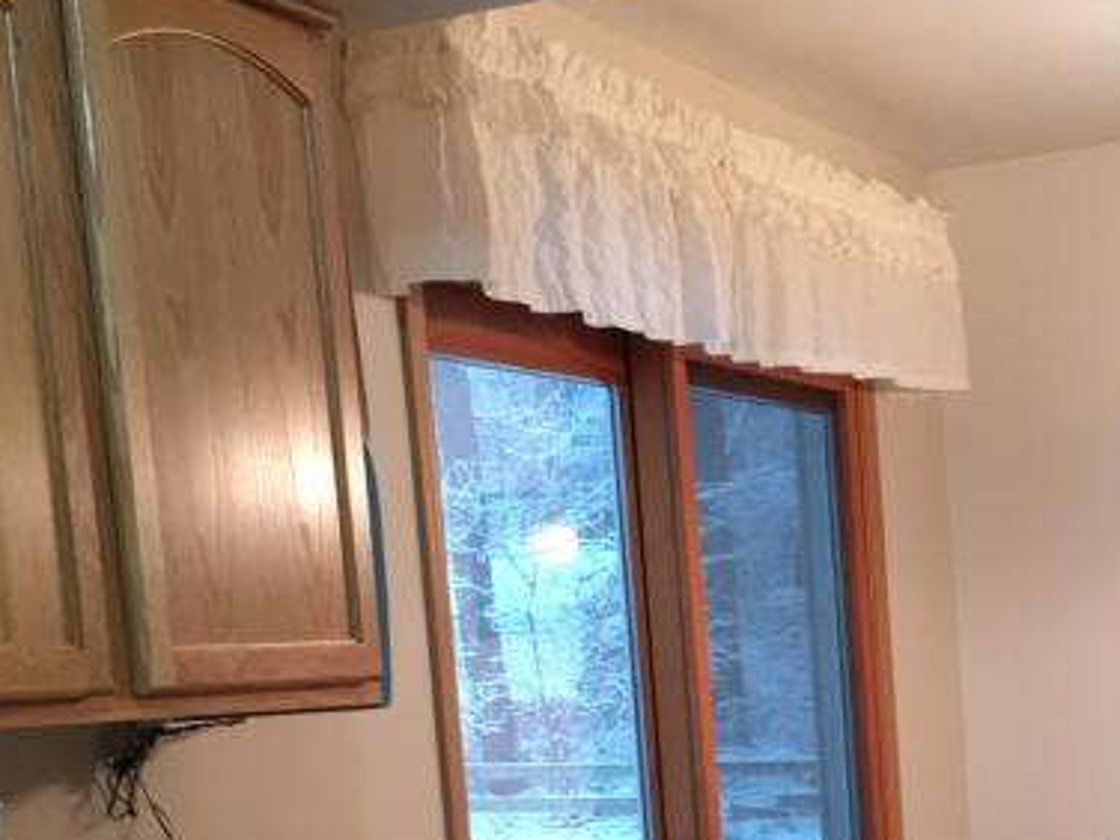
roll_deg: +4.1
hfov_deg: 24.5
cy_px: 1028
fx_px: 2556
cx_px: 828
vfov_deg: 17.7
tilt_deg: -6.4
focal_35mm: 79
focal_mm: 4.15
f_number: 2.2
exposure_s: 1/30
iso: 100
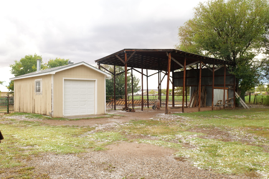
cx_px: 134
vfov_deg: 41.1
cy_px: 90
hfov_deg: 58.7
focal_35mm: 32
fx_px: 239
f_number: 16
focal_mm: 32
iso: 250
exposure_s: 1/50
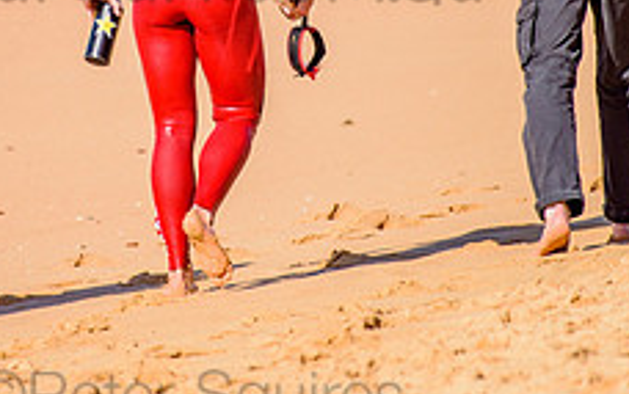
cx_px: 190
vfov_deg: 1.0
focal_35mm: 1294
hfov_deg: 1.6
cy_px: -62
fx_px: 22204
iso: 200
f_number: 5.6
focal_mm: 500
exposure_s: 1/1600
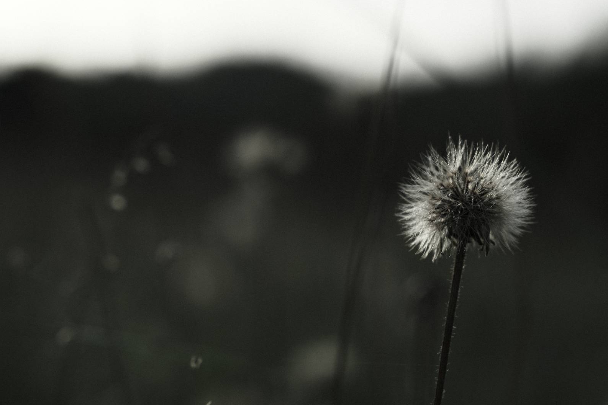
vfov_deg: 11.3
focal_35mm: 121
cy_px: 202
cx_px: 306
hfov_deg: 16.9
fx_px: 2043
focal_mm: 80
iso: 320
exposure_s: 1/800
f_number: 5.6
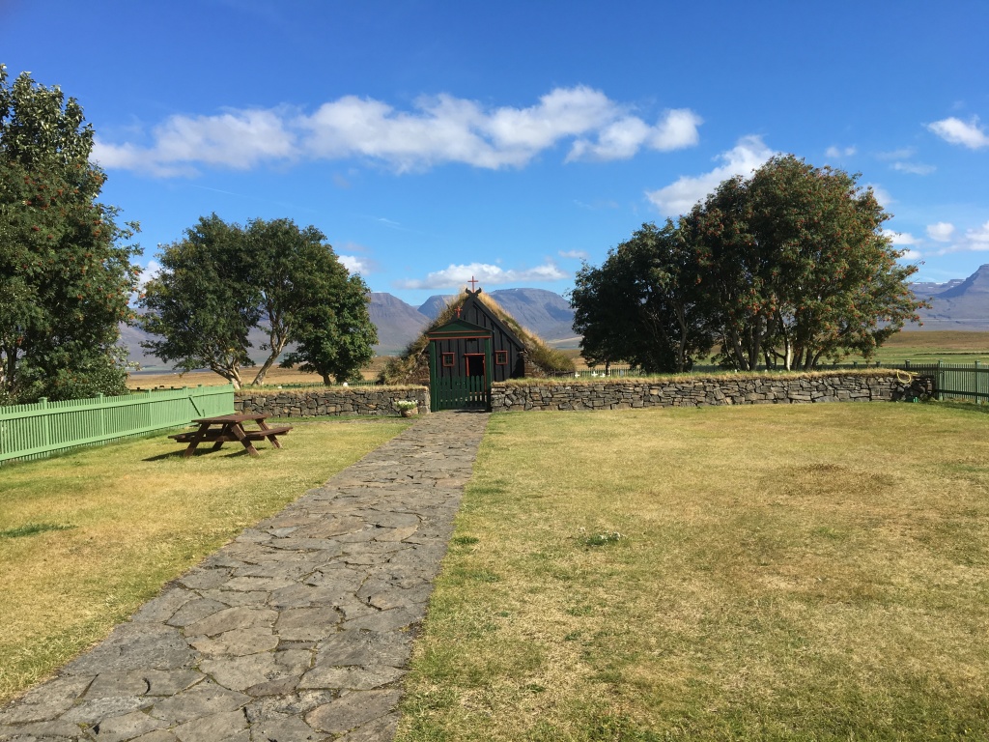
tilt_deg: -1.7
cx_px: 494
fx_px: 829
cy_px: 371
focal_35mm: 29
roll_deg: +1.3
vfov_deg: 48.2
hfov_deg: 61.7
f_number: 2.2
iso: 25
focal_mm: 4.15
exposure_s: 1/1241
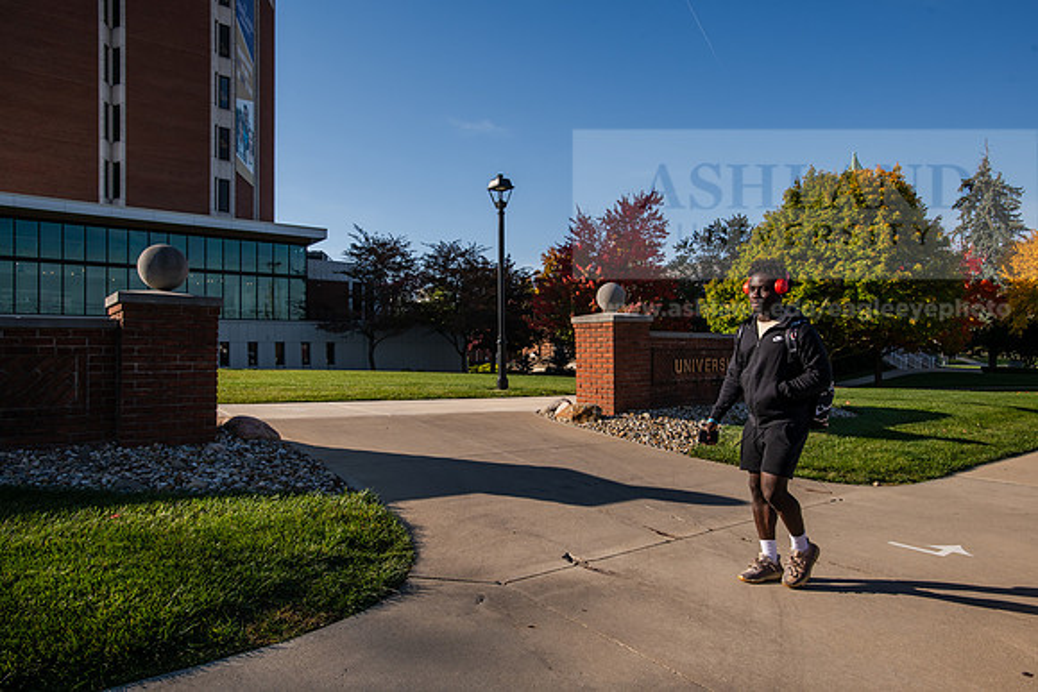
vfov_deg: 53.2
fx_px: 692
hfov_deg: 73.7
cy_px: 346
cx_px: 519
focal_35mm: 24
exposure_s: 1/500
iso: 250
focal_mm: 24
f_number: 9
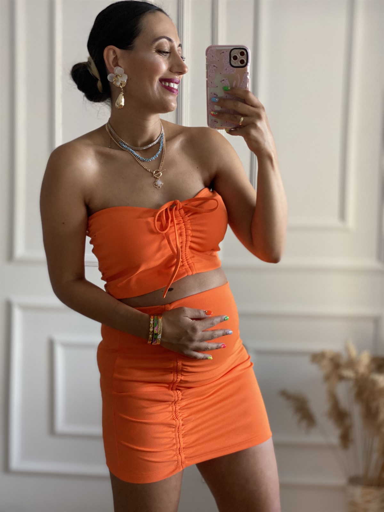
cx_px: 192
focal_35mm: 52
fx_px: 769
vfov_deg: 36.8
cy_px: 256
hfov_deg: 28.0
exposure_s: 1/122
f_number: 2
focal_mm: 6
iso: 200
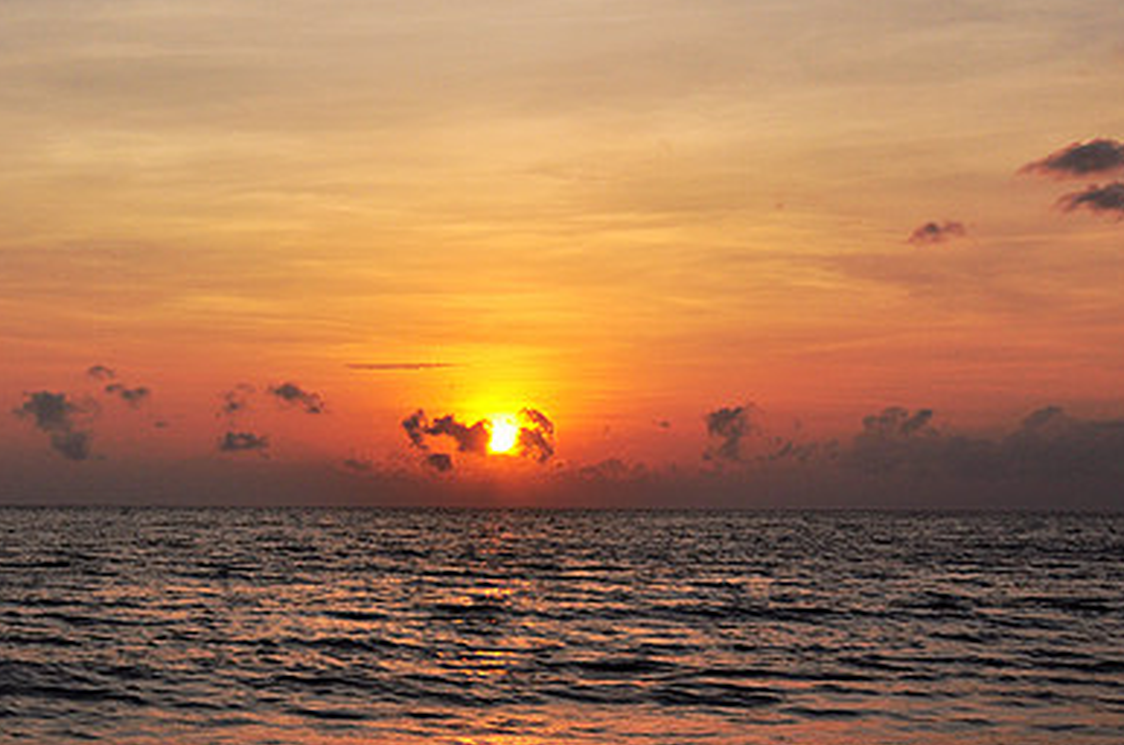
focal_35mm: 70
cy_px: 649
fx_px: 2182
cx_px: 90
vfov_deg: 19.1
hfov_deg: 27.7
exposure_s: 1/100
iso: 200
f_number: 11
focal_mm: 24
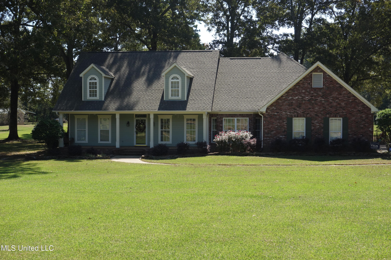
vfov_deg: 27.0
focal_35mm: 50
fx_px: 543
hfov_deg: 39.6
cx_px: 196
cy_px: 130
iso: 125
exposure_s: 1/320
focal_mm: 18.66
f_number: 5.6
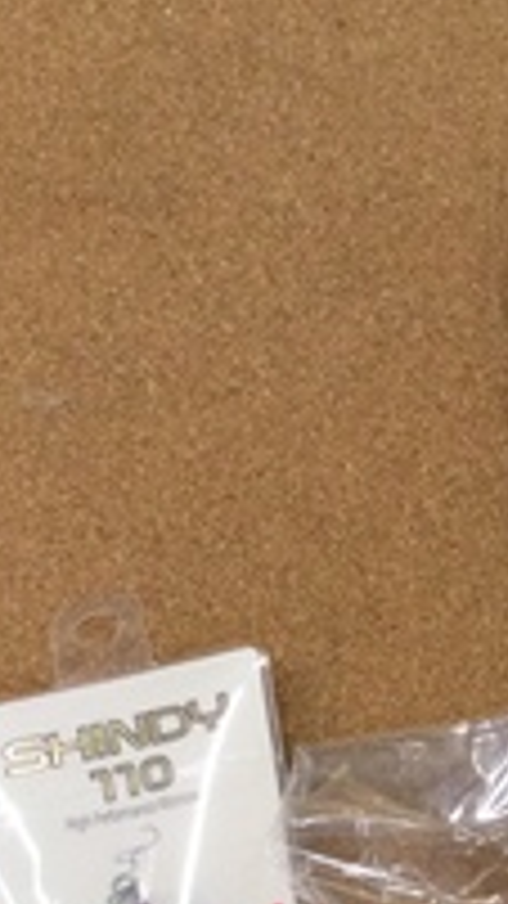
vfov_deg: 20.7
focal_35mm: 101
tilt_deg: -71.4
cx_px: 1218
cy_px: 832
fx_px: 2420
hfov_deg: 10.4
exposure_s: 1/30
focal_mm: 3.3
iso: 32
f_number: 2.4
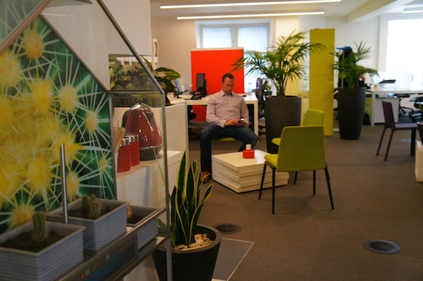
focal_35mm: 34
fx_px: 405
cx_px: 212
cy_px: 140
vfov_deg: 38.3
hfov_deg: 55.1
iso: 1600
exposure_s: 1/160
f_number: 4
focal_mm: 23
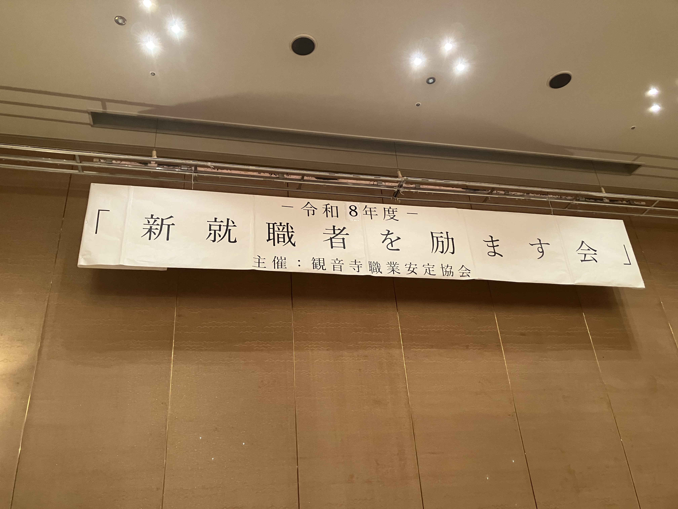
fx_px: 548
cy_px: 254
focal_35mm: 28
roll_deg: +3.7
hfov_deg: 63.4
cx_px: 339
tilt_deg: +27.0
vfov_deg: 49.7
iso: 250
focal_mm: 3.99
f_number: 1.8
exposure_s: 1/60
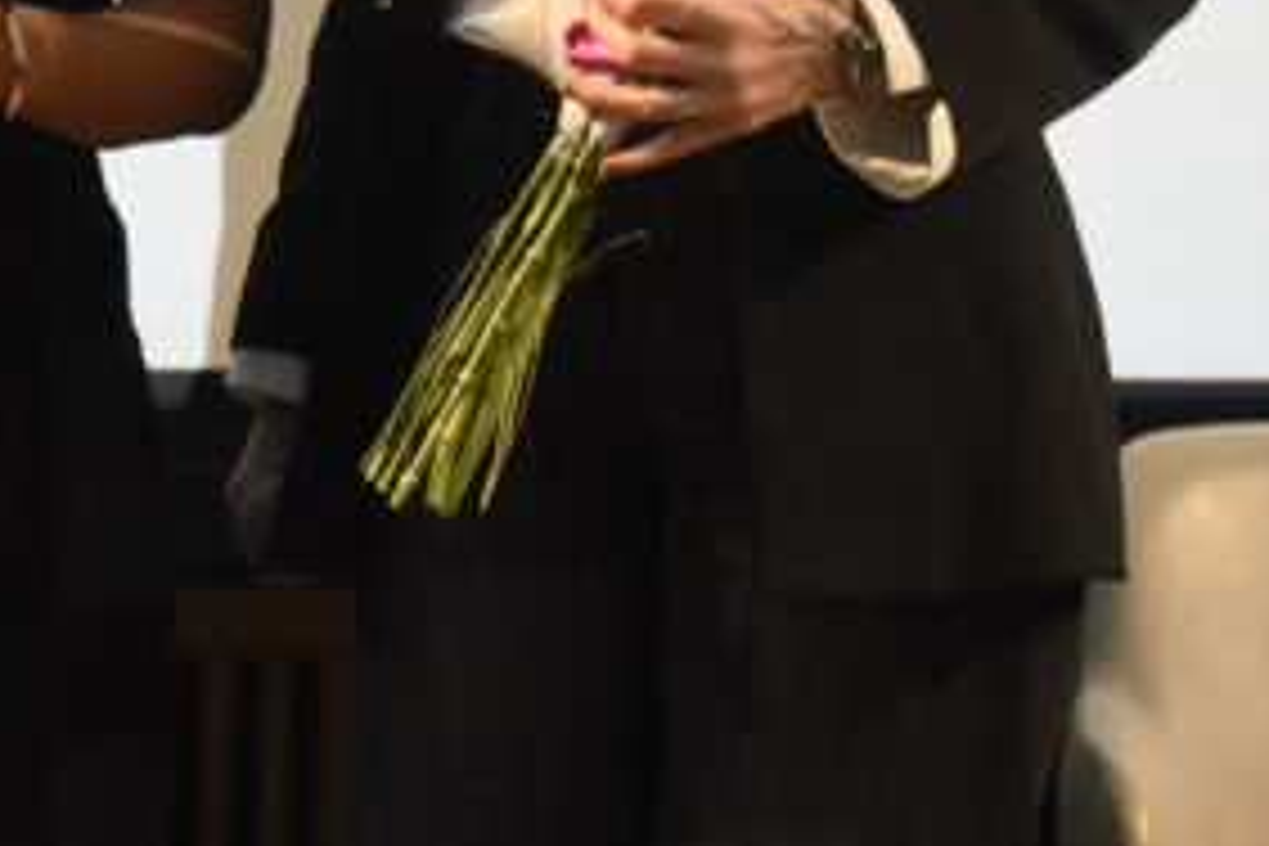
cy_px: -322
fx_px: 10257
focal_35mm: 291
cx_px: -328
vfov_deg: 4.7
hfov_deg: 7.0
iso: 4000
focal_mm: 80
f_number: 2.8
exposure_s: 1/160
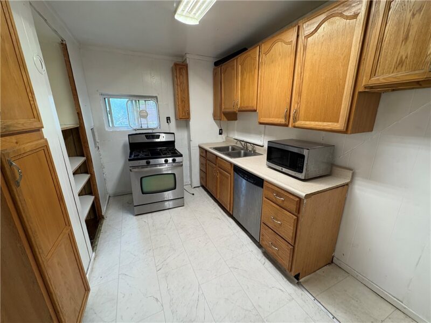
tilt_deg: -15.8
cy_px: 162
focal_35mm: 14
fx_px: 174
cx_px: 216
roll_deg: +0.8
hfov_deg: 102.1
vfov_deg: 85.7
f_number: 2.2
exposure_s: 1/120
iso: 160
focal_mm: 2.22
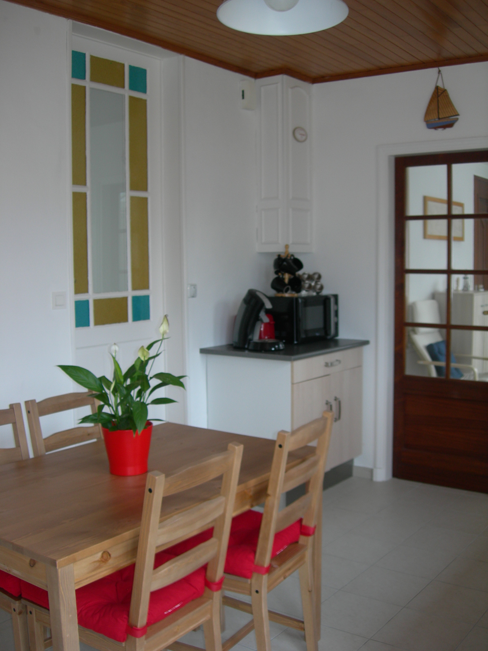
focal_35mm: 38
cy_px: 326
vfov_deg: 49.0
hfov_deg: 37.7
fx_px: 714
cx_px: 244
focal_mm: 7.8
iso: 50
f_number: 2.8
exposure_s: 1/30
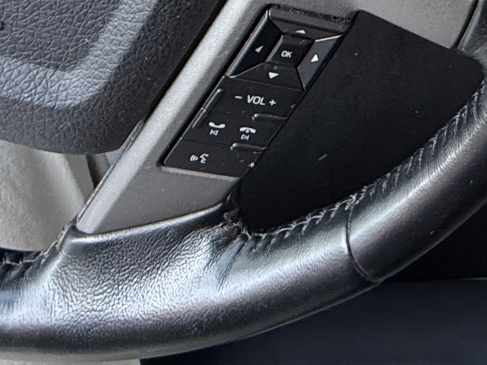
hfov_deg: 27.2
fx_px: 816
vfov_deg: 18.4
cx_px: 651
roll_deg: -1.7
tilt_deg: -35.8
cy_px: -330
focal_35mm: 58
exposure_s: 1/84
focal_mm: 2.22
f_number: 2.2
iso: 320
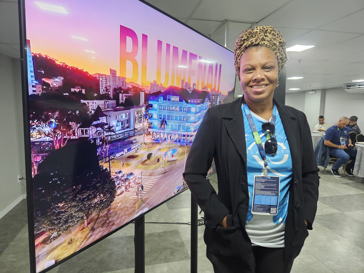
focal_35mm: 23
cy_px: 136
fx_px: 242
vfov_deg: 58.9
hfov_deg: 73.9
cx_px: 182
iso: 800
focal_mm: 5.4
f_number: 1.8
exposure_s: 1/170
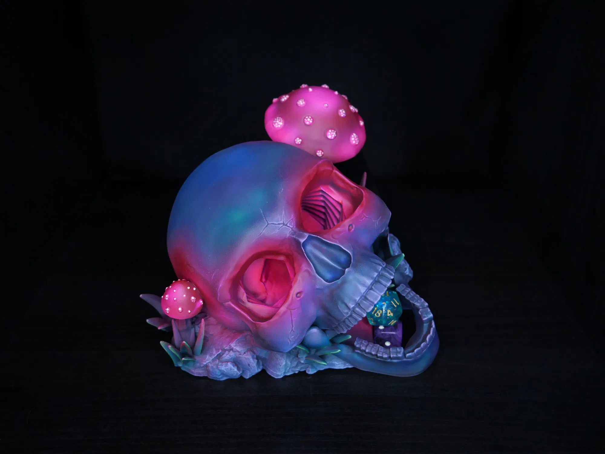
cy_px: 227
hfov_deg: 51.4
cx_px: 302
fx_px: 629
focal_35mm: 36
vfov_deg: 39.7
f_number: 4
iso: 500
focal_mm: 18
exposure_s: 1/60
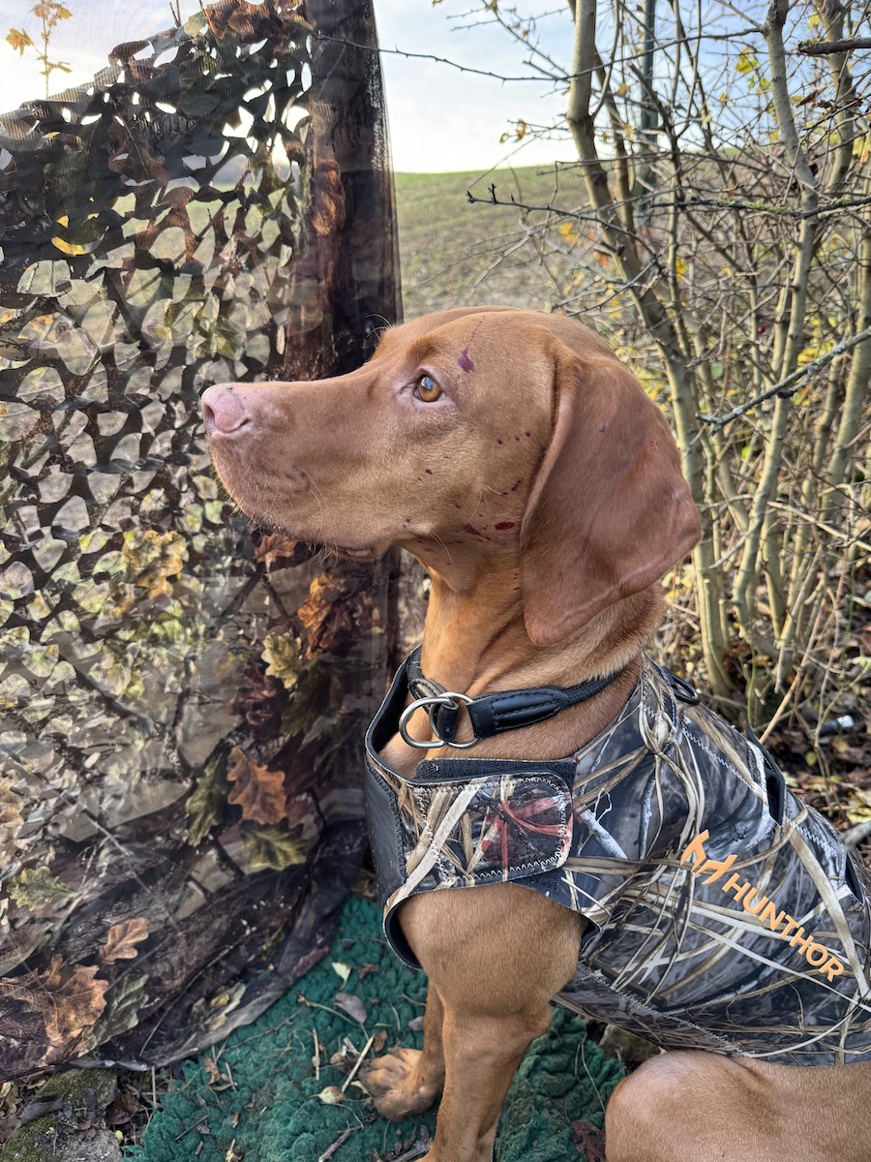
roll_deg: -3.1
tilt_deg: -25.6
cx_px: 436
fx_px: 805
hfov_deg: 56.8
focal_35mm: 24
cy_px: 581
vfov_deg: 71.6
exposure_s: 1/121
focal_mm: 6.76
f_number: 1.78
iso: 160
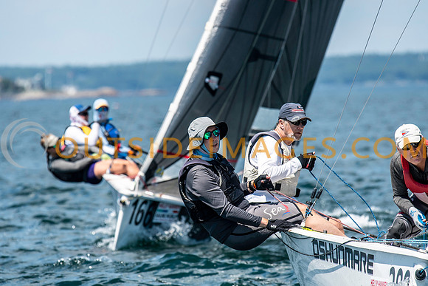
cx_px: 214
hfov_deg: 4.6
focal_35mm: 450
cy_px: 143
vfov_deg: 3.1
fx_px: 5351
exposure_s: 1/1600
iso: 320
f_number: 5.6
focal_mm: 300
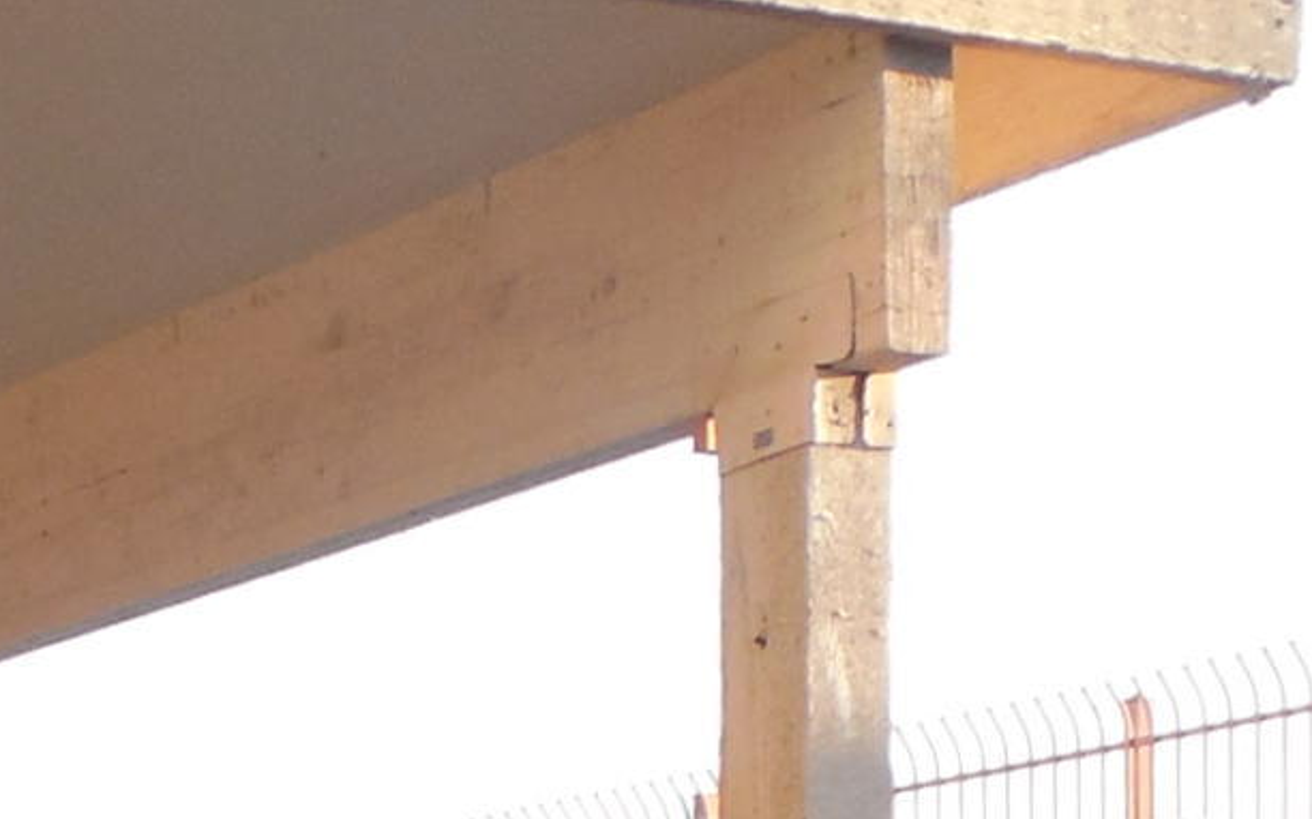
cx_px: -405
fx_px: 4647
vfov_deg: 9.1
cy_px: 1912
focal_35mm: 130
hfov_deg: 15.3
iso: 125
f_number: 3.3
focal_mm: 4.5
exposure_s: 1/125
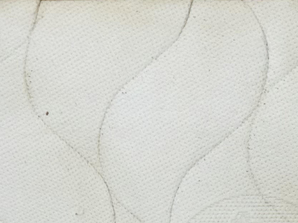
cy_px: 359
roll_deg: +2.8
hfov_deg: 15.6
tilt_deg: -24.7
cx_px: 120
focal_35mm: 126
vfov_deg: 11.2
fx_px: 1085
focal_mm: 5.7
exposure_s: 1/121
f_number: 1.5
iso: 100
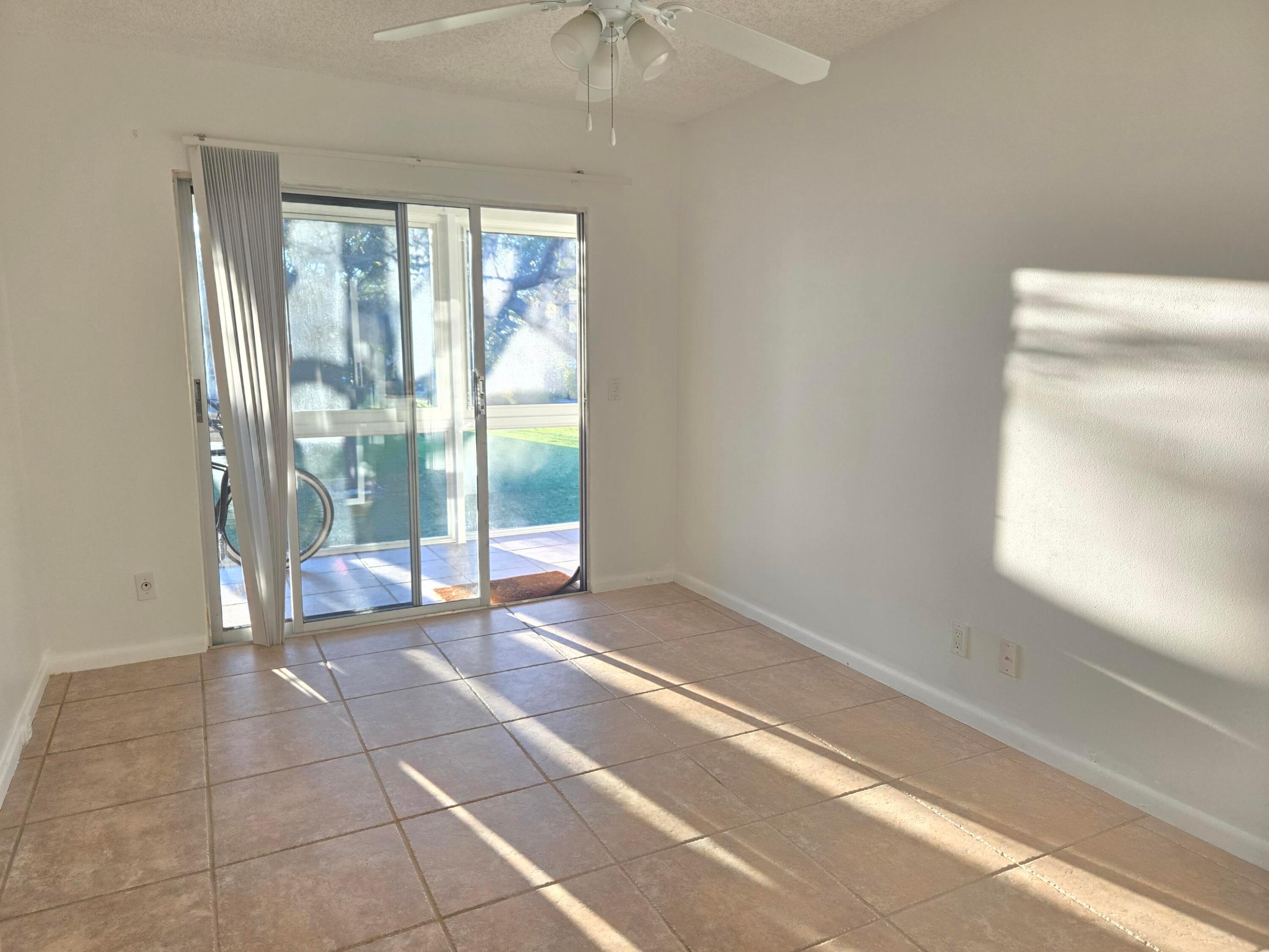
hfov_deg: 73.9
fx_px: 843
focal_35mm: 23
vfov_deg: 58.9
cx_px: 634
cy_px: 476
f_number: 1.8
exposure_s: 1/120
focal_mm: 5.4
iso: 125
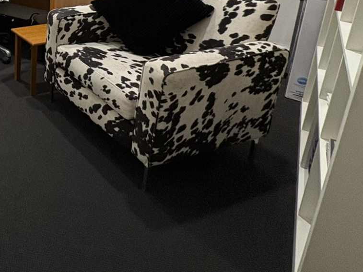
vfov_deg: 34.8
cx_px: -54
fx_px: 388
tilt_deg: -14.8
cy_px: -6
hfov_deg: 39.2
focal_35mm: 37
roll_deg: +2.4
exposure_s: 1/100
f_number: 2.2
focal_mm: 2.22
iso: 200
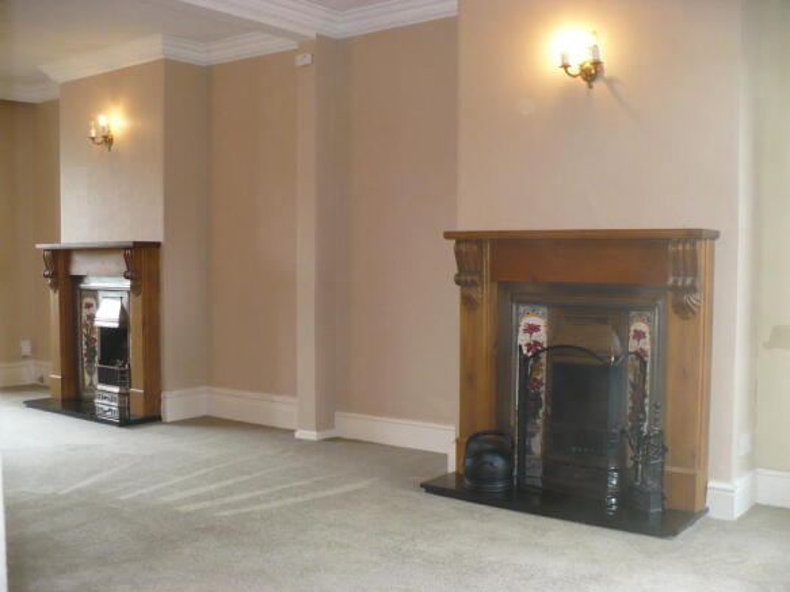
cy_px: 296
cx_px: 395
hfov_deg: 50.1
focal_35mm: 37
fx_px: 844
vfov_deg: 38.7
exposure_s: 1/30
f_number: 2.8
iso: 200
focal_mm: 6.1
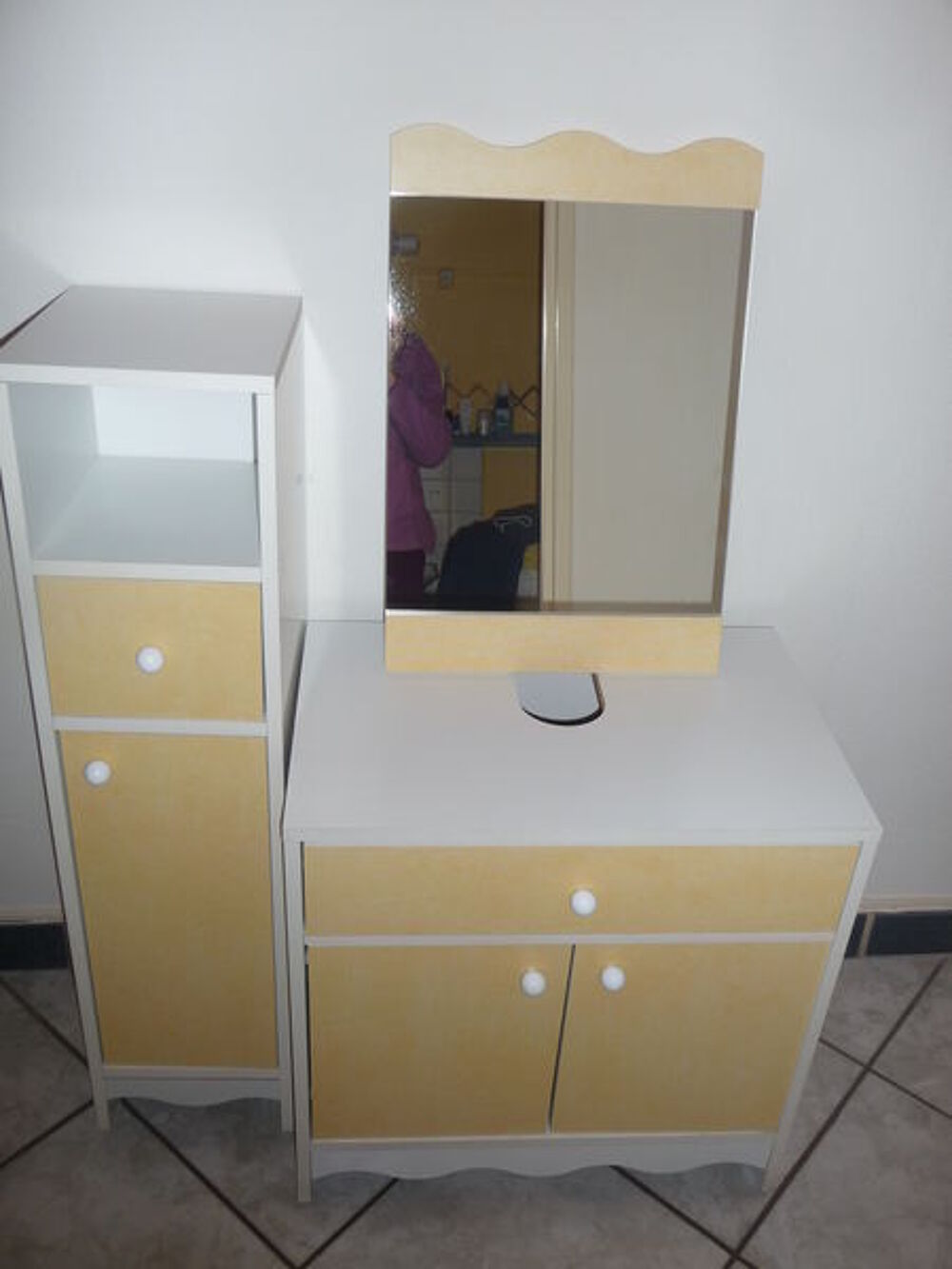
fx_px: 1173
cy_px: 634
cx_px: 476
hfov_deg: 44.2
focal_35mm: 32
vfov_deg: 56.8
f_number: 3.5
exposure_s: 1/30
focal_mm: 5.3
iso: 100
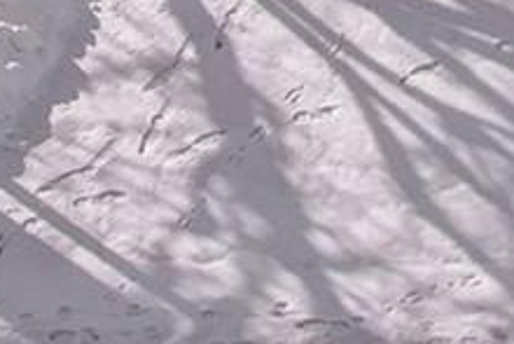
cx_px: 341
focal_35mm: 160
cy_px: -723
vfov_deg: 7.5
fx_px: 2286
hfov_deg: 12.8
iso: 100
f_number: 2.8
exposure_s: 1/160
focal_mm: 8.4
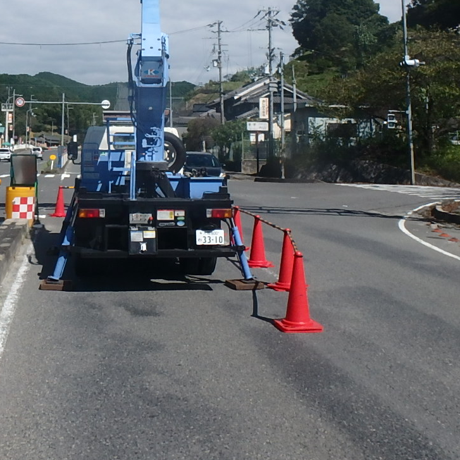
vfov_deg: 33.5
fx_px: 737
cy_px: 80
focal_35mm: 49
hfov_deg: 34.5
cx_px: 168
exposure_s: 1/640
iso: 125
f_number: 6
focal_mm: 3.7
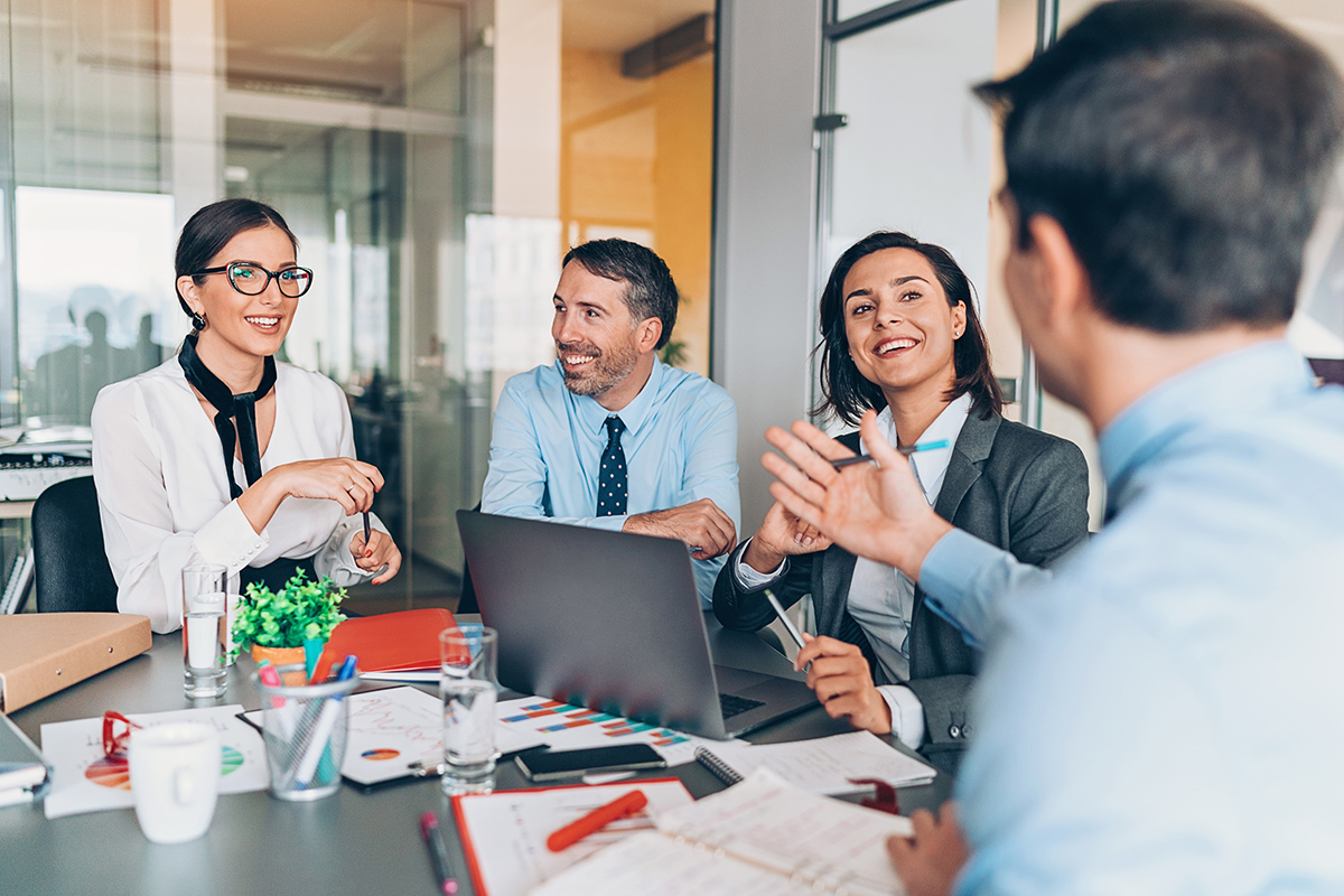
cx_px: 672
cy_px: 448
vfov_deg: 37.9
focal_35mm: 35
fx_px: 1307
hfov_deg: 54.4
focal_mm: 35
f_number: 1.8
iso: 500
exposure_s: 1/320
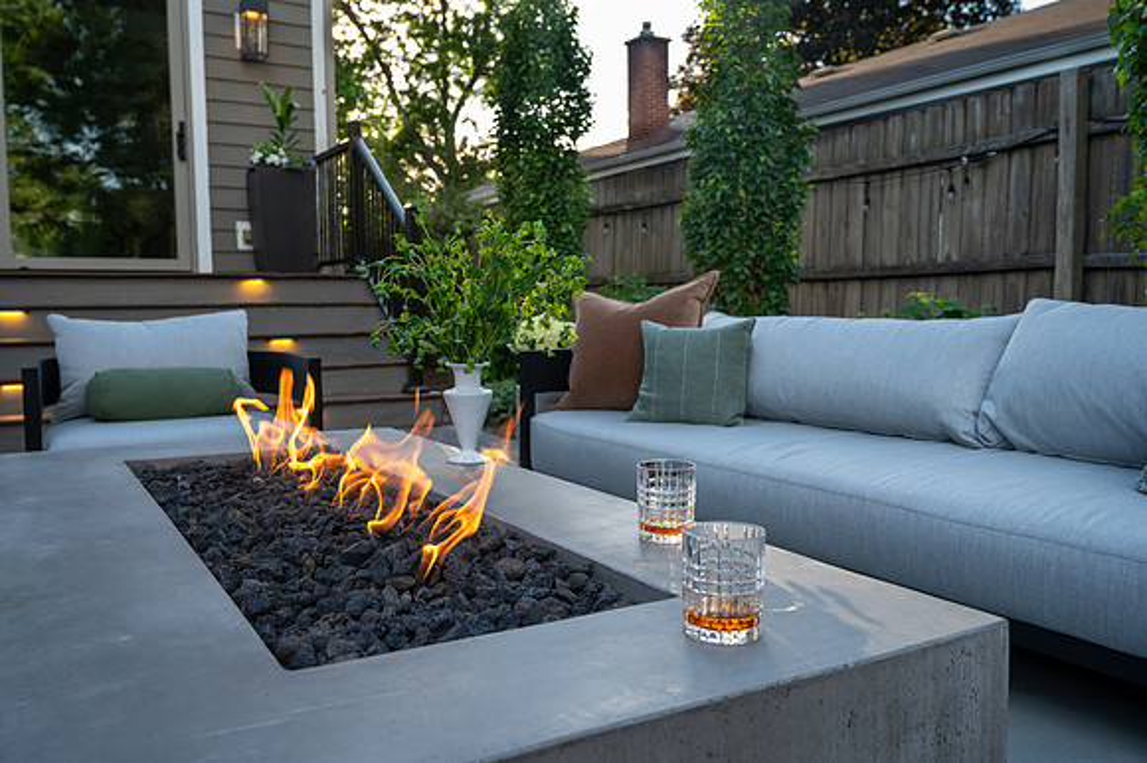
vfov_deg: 43.7
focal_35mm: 30
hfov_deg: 62.1
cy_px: 382
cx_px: 578
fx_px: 953
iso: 200
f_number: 5
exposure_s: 1/125
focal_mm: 29.5
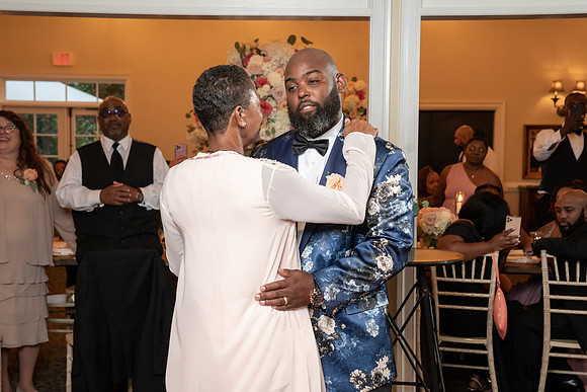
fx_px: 908
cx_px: 283
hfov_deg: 35.8
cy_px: 193
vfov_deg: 24.3
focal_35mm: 56
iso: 4000
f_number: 5.6
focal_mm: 53
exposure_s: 1/200
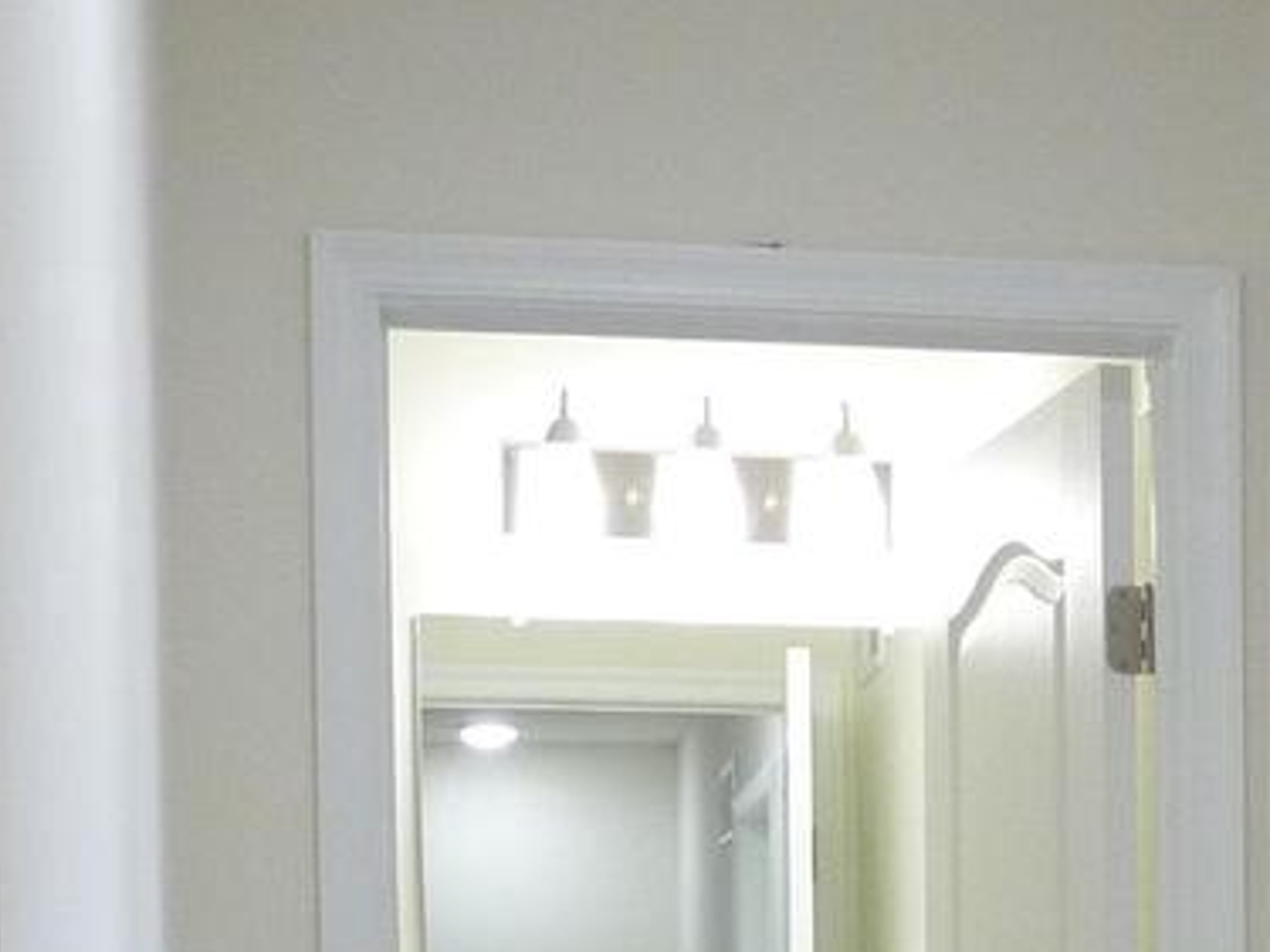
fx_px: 3521
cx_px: 1219
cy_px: 1413
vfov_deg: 14.4
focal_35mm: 96
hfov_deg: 19.9
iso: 160
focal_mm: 4.1
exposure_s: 1/30
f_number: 3.3
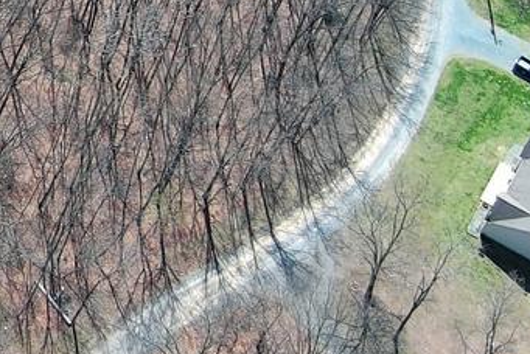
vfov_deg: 7.7
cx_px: -600
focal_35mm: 174
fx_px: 2564
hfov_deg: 10.6
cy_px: -238
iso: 100
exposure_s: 1/493
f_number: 2.8
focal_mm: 10.57
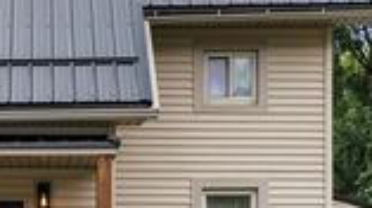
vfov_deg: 15.0
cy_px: 158
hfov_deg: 25.5
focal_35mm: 80
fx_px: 788
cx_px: 17
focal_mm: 24
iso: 640
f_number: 5.6
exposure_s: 1/250
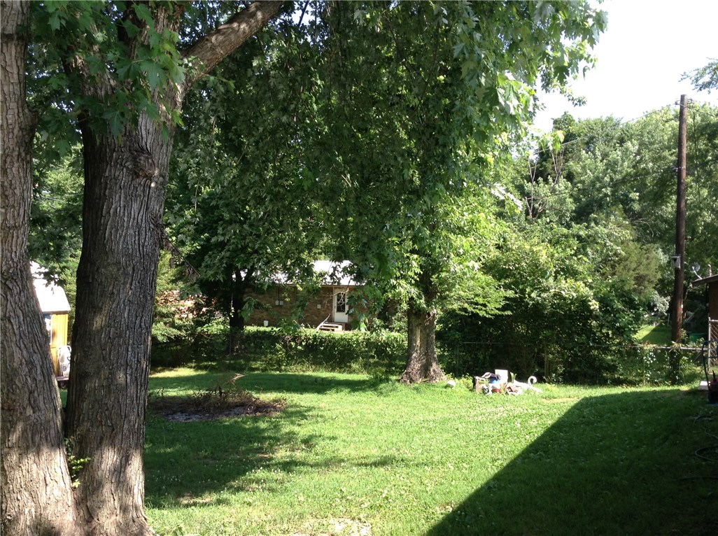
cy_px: 268
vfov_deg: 42.8
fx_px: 683
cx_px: 359
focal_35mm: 33
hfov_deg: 55.4
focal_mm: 3.3
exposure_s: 1/219
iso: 25
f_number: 2.4
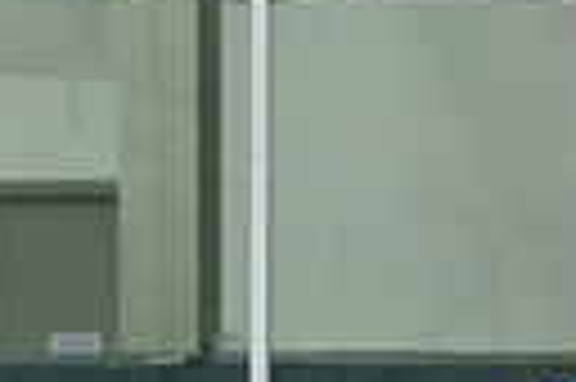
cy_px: 957
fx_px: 7798
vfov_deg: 2.8
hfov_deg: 4.2
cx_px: -14
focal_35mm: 488
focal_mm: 86
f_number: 2.8
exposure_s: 1/800
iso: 4000
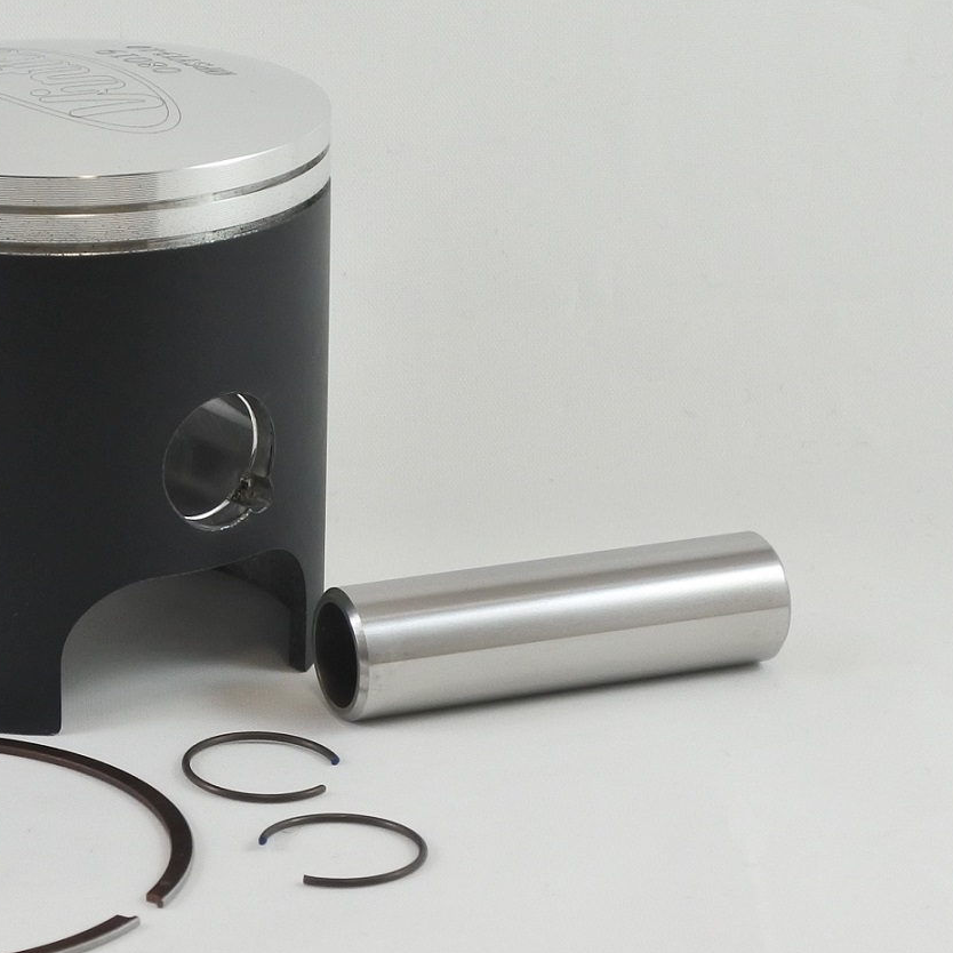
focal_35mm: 88
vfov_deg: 19.7
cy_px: 415
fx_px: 2741
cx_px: 92
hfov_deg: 19.4
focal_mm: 16.8
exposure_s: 1/160
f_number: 4.5
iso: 400
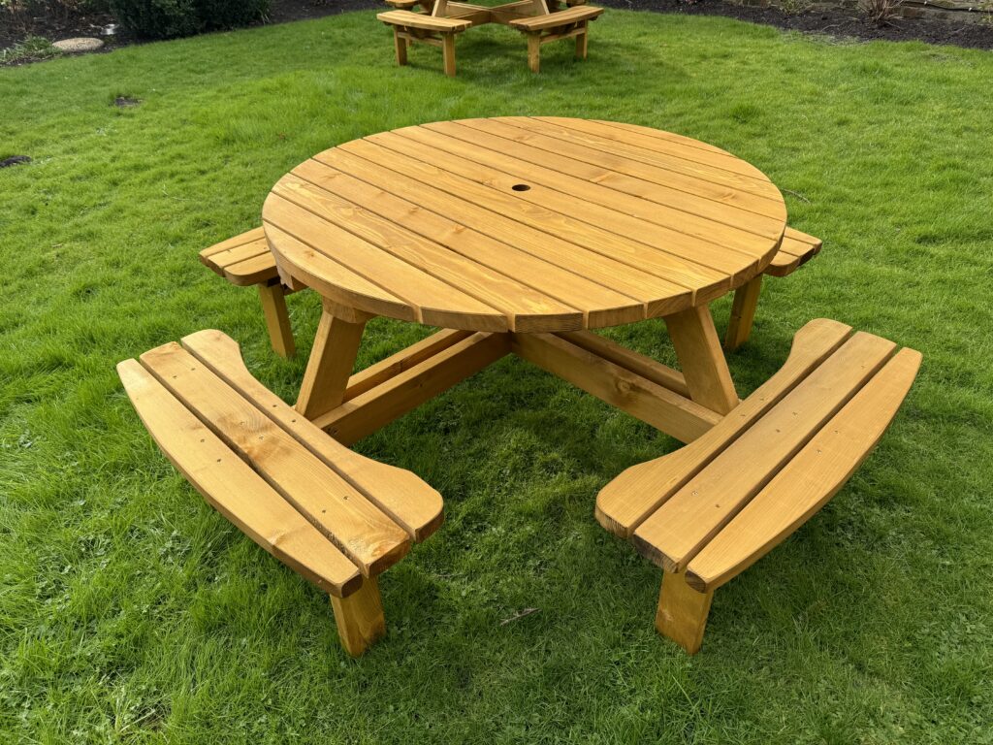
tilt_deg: -37.0
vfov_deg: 56.8
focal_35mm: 24
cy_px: 372
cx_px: 496
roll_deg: +1.7
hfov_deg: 71.6
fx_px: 688
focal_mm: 6.86
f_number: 1.78
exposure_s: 1/1285
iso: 80
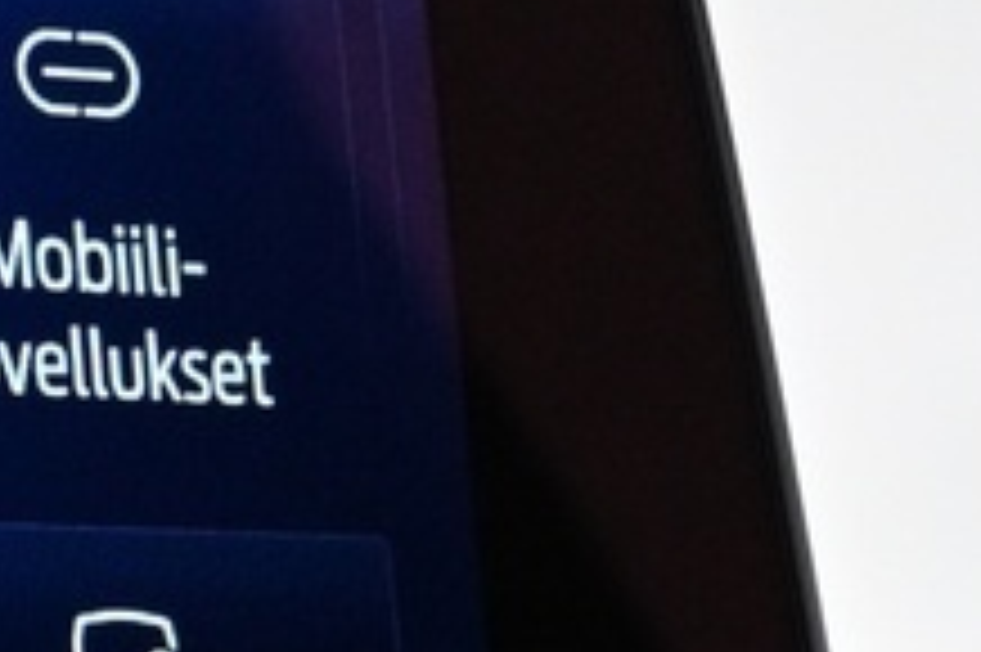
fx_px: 6671
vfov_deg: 5.6
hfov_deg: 8.1
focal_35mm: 245
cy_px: 531
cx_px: -855
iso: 1250
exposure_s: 1/30
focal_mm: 22
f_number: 5.6
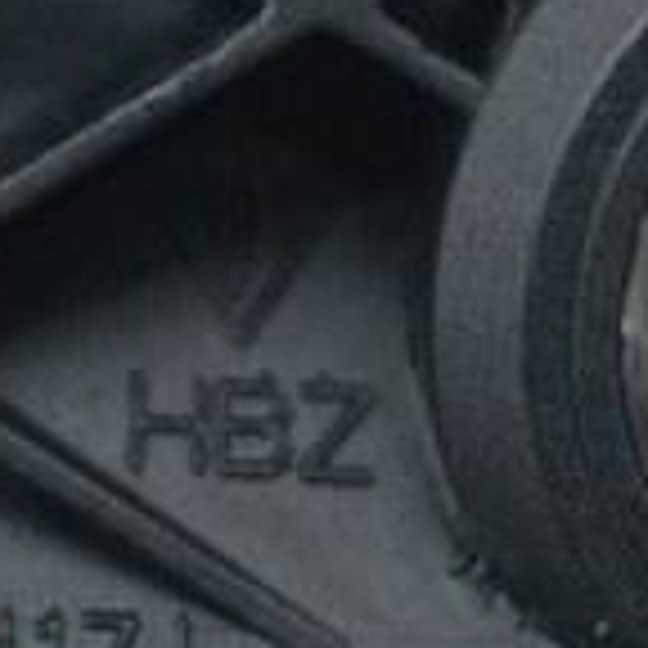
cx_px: 81
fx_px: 6605
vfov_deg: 5.6
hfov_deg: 5.6
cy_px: 644
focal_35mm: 312
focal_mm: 55
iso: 3200
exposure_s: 1/100
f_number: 5.6
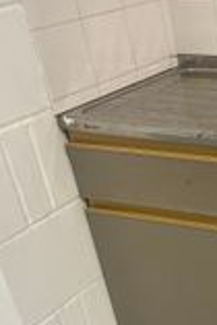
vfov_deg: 28.7
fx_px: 622
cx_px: 343
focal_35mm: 69
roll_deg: +3.5
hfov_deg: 17.4
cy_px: 255
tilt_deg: -28.9
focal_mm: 5.1
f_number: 1.6
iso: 125
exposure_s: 1/100
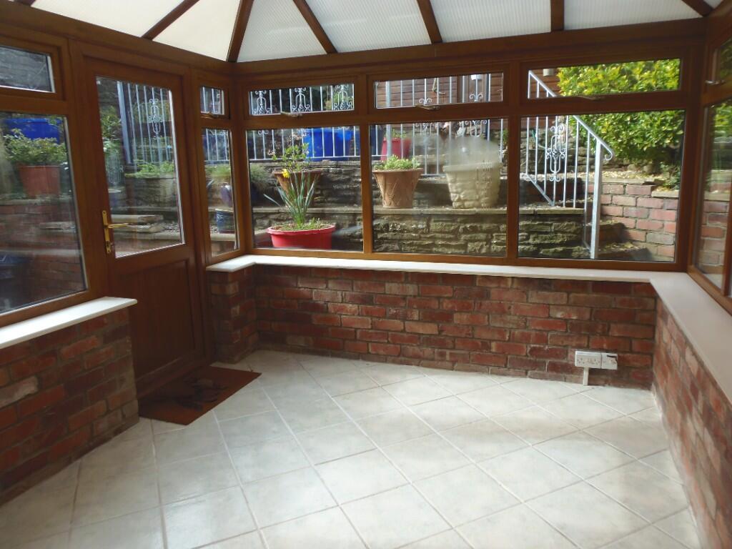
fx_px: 508
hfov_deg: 71.6
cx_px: 366
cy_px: 274
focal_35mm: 24
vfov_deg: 56.8
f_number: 2.9
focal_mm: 4.3
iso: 64
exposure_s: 1/100
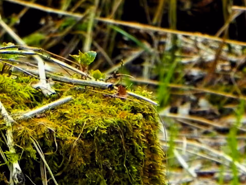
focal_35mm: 548
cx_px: -168
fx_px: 3894
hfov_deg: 3.6
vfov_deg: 2.7
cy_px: 12
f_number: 5
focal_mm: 25.7
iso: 160
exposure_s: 1/212
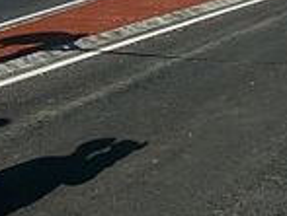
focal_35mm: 95
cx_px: 301
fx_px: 790
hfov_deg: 19.9
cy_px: -51
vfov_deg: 15.0
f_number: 8
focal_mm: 7.4
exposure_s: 1/400
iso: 100
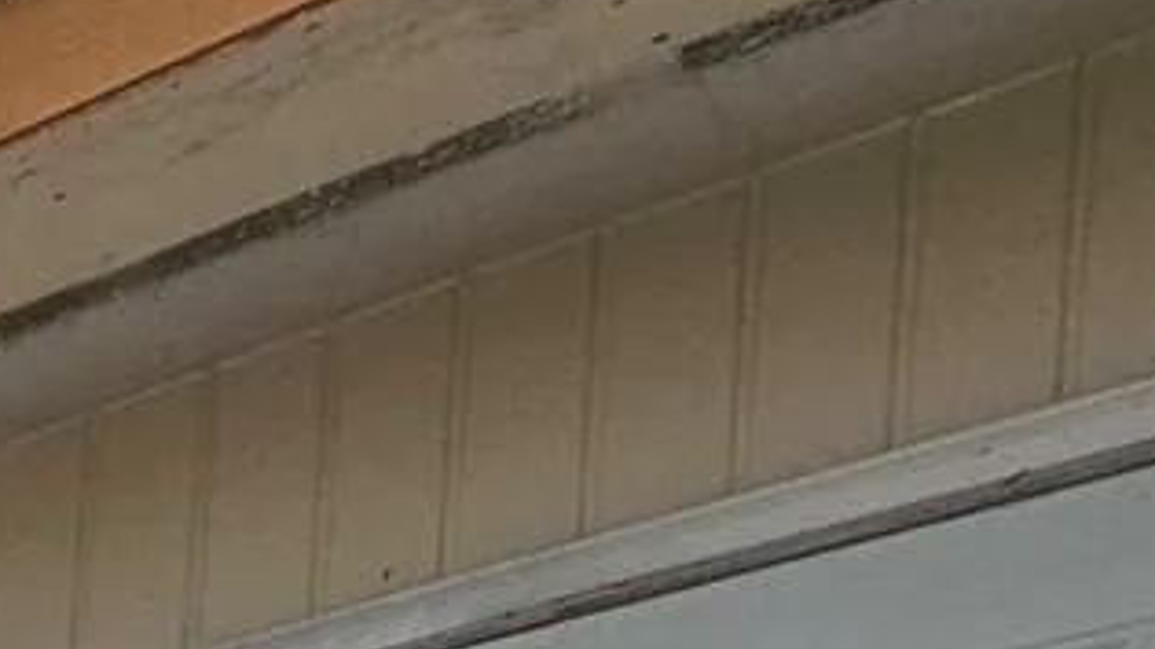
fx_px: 2205
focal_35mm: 72
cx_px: -1723
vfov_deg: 11.3
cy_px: 1881
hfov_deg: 14.5
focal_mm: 2.2
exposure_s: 1/2289
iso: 50
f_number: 2.2
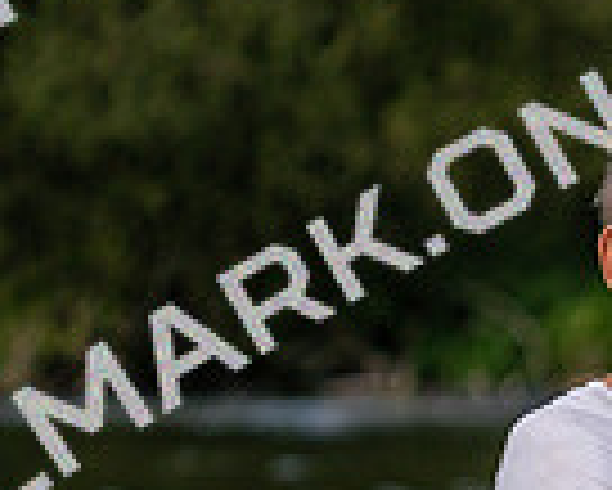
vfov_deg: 1.9
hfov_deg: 2.4
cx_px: 1197
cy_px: 623
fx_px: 14501
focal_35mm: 800
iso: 320
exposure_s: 1/1600
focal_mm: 200
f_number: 5.6
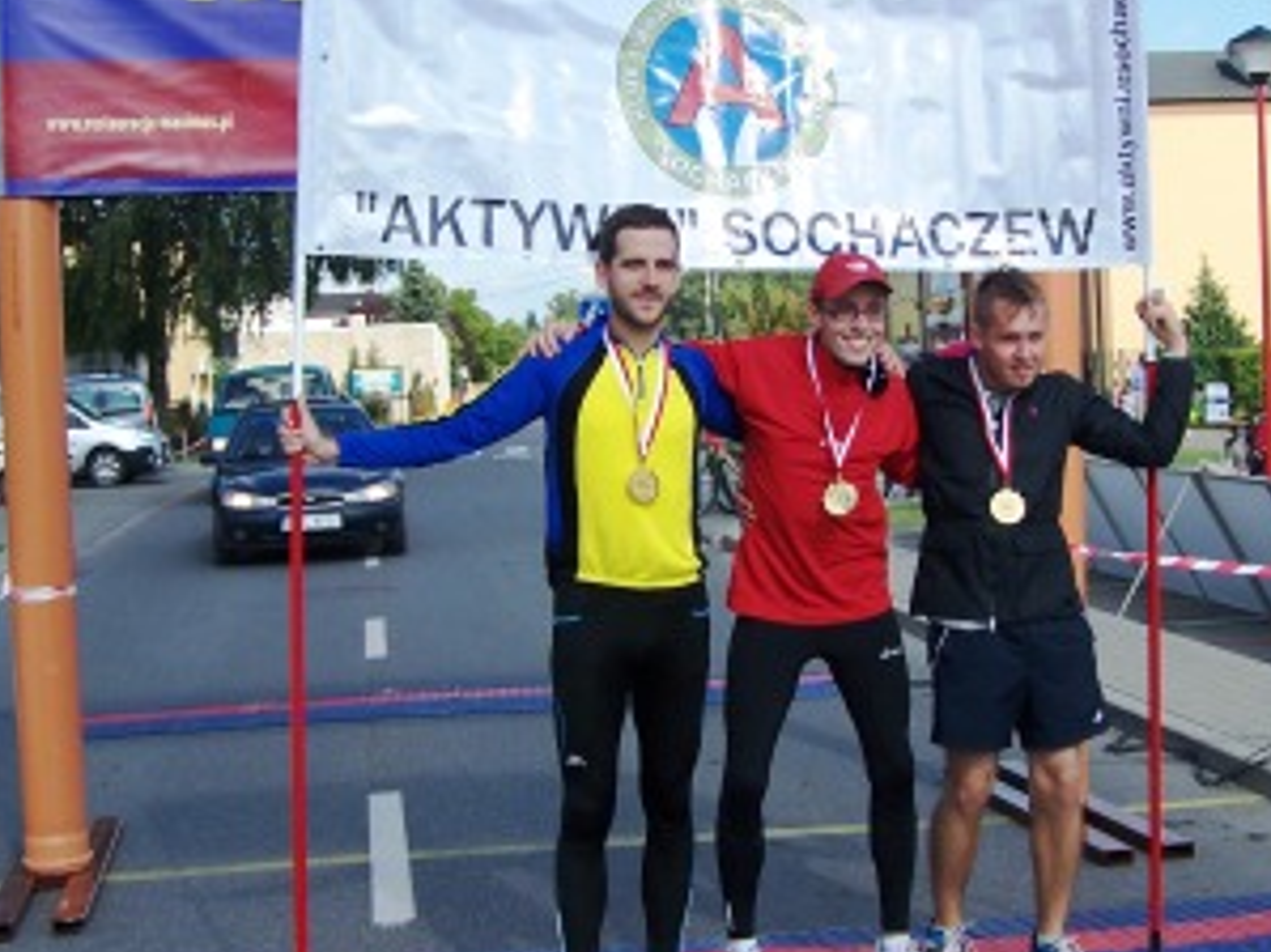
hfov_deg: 33.7
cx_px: 774
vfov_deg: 25.6
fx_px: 2092
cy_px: 476
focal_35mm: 57
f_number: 2.8
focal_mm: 6.3
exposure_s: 1/800
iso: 80
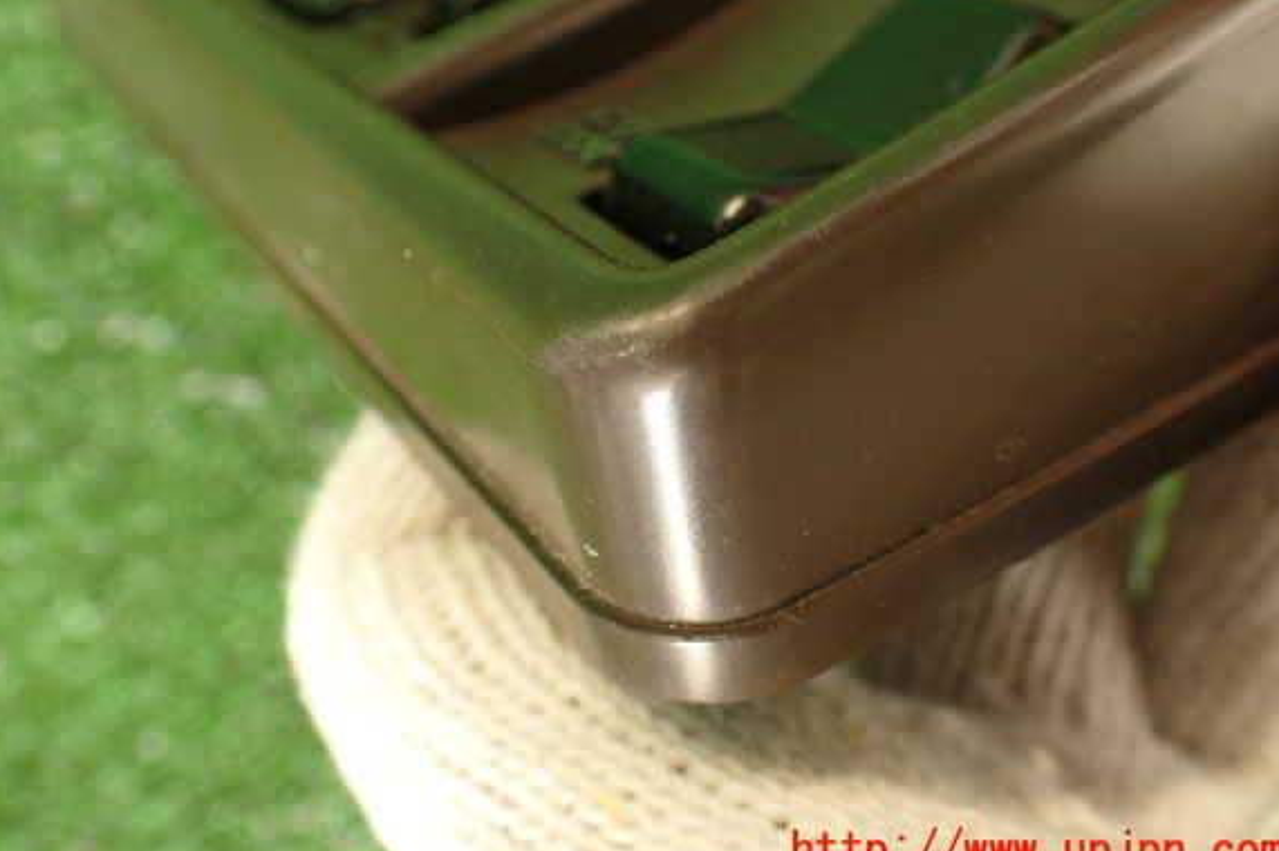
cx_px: 625
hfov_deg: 54.5
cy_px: 376
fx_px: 1243
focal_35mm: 35
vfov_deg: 37.8
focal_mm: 5.79
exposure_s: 1/40
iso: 200
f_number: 2.4
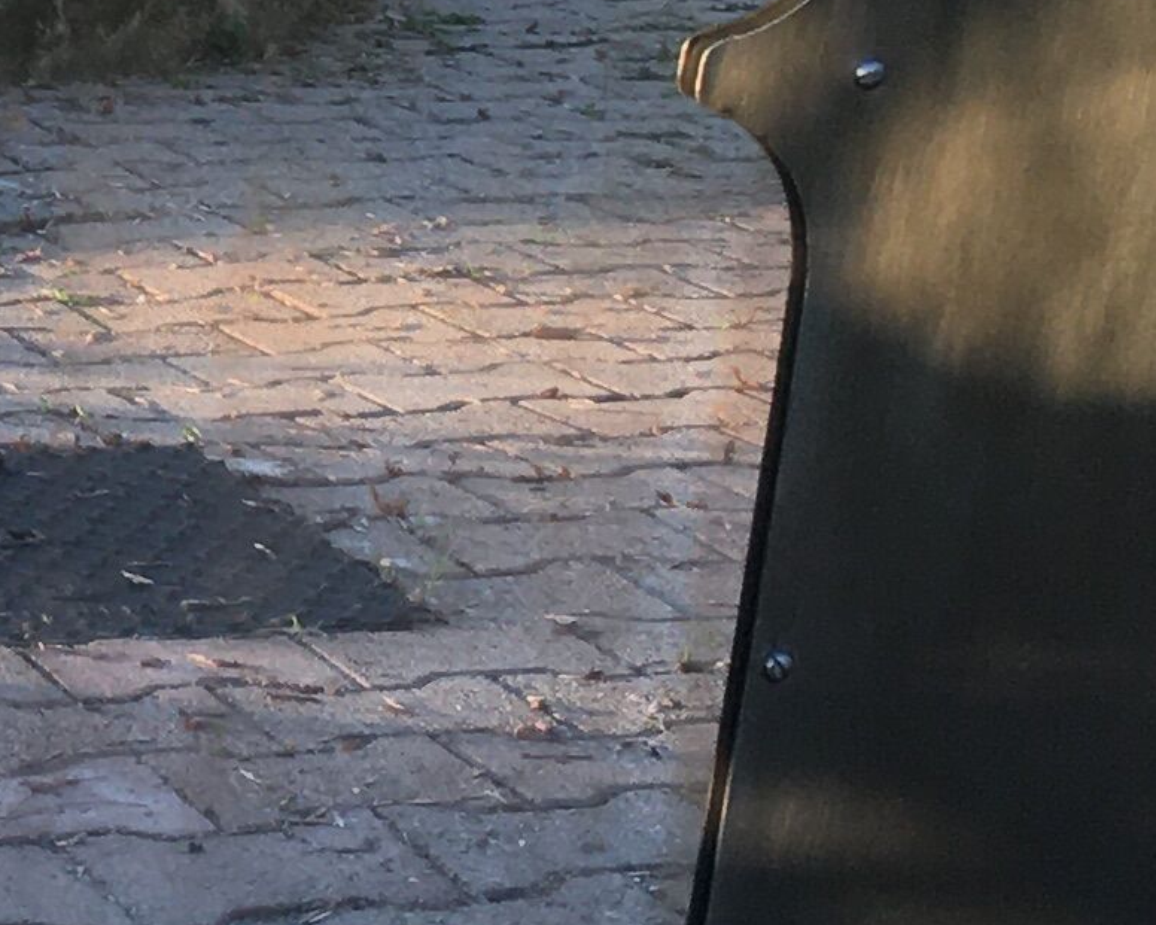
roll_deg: -3.2
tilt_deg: -22.5
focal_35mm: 147
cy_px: -155
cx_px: -793
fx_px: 5030
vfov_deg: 10.4
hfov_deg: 12.2
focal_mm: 4.15
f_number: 2.2
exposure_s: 1/100
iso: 40
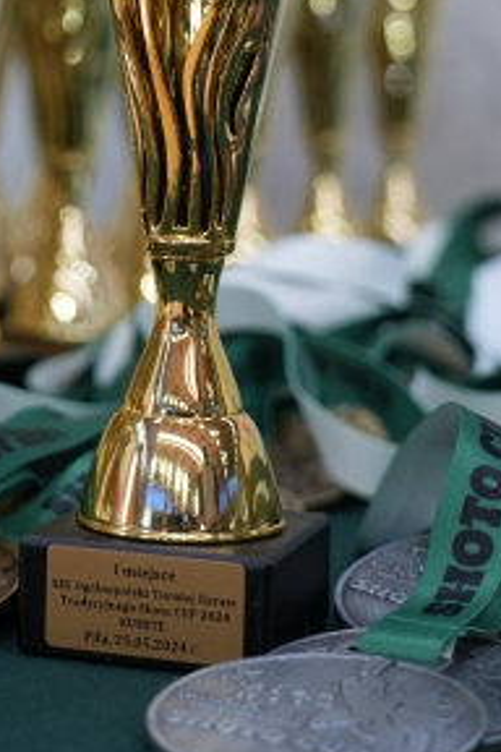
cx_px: 31
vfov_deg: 19.8
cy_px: 167
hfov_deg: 13.3
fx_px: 2129
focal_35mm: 102
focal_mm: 49
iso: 800
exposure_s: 1/160
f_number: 4
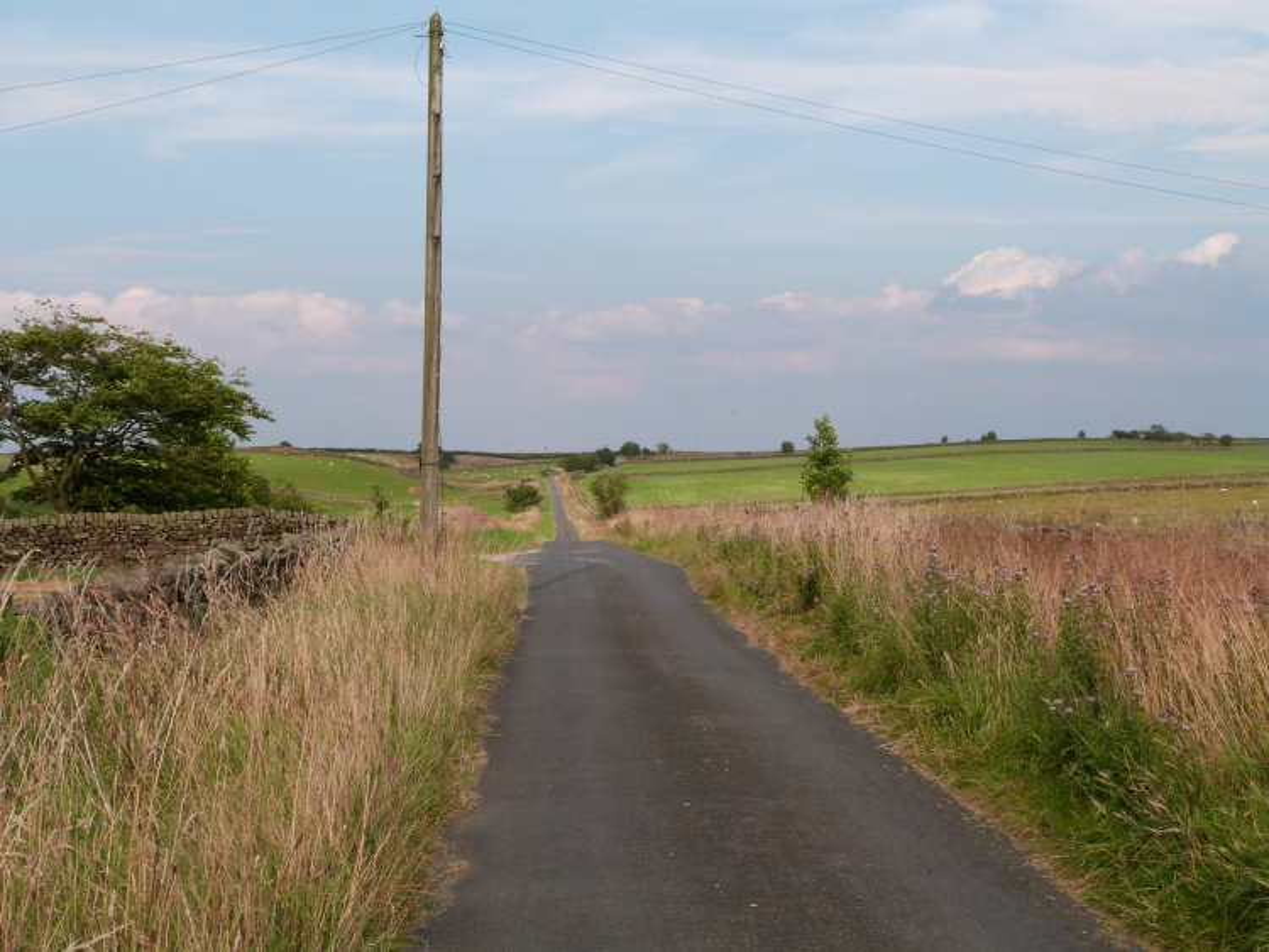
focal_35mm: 56
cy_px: 476
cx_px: 634
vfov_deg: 26.1
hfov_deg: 34.3
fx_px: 2054
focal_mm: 10
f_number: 5.6
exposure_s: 1/200
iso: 100
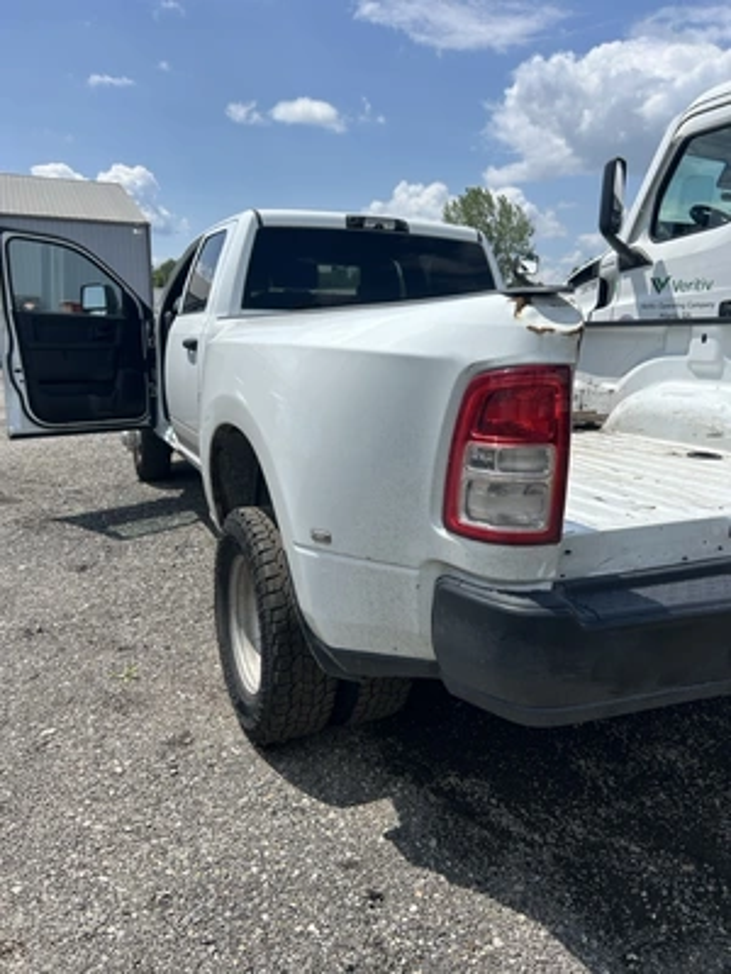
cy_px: 487
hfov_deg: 53.1
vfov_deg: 67.3
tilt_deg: -13.0
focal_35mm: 26
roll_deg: -1.6
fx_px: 732
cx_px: 366
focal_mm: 5.7
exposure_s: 1/6579
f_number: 1.5
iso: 50
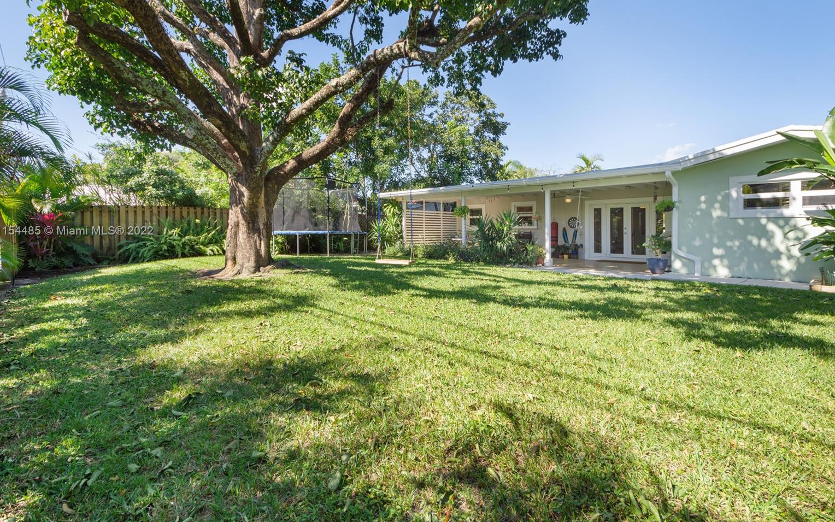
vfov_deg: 71.0
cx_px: 416
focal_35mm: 16
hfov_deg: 97.8
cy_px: 232
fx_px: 364
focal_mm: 10
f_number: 5.6
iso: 100
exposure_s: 1/200
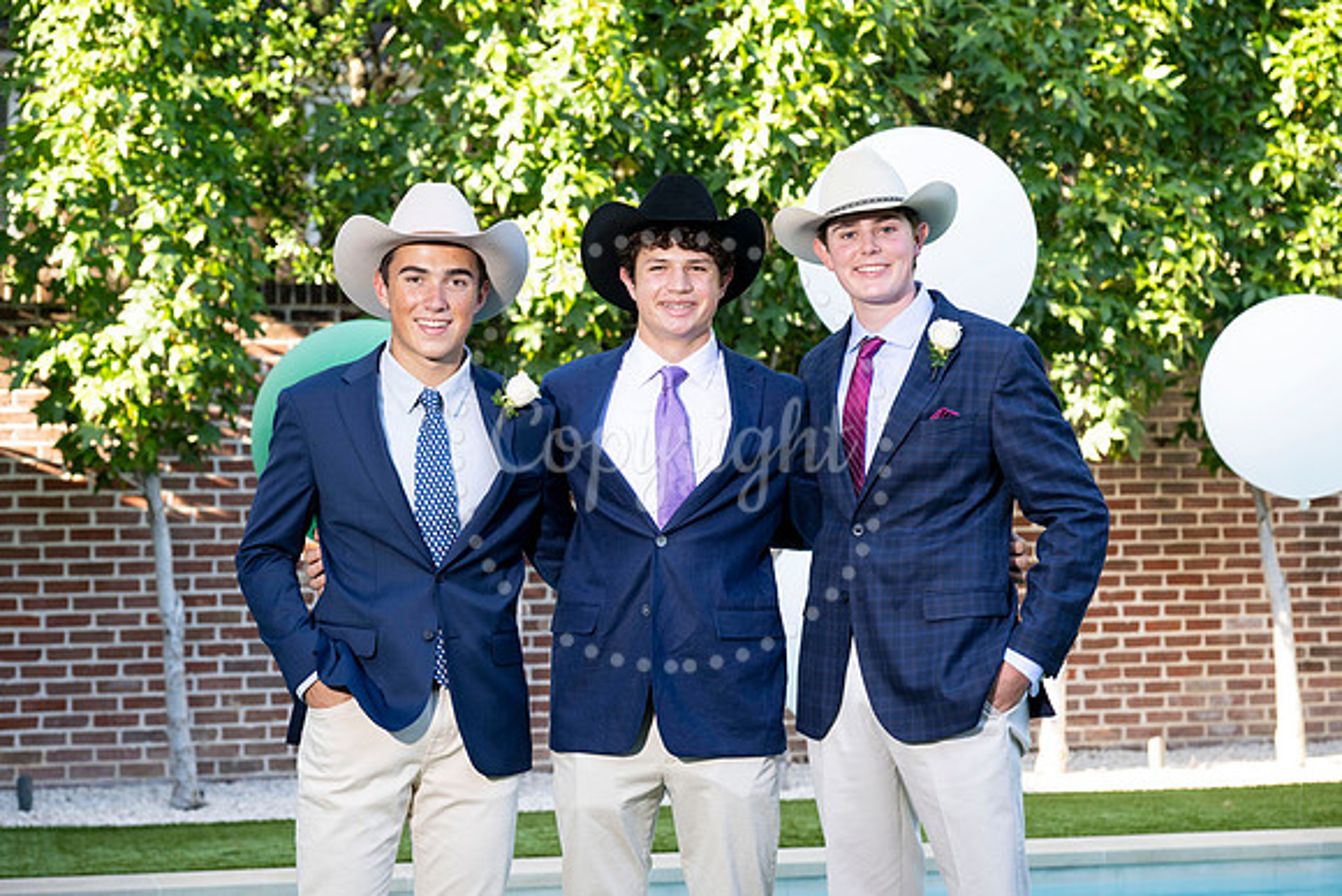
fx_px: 2945
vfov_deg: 17.3
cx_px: 671
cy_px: 448
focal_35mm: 79
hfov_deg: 25.7
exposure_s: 1/200
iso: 400
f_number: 5
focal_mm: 79
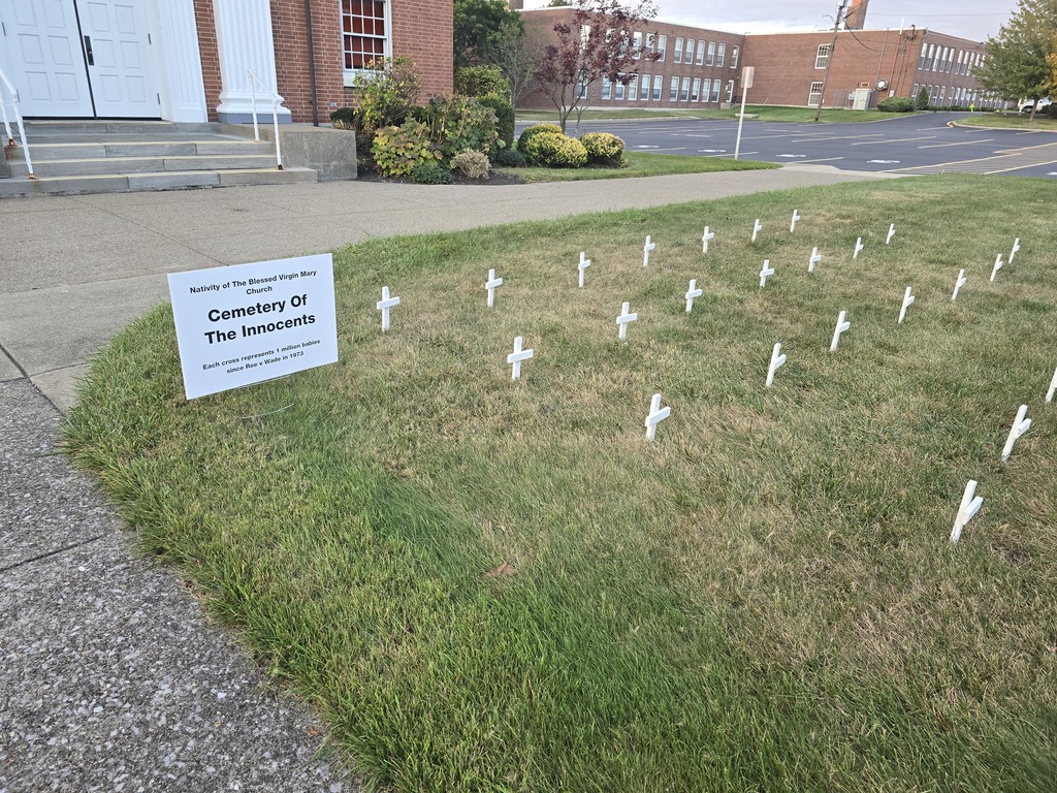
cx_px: 528
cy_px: 396
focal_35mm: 23
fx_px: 702
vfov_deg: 58.9
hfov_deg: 73.9
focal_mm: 6.3
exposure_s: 1/180
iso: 160
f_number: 1.7
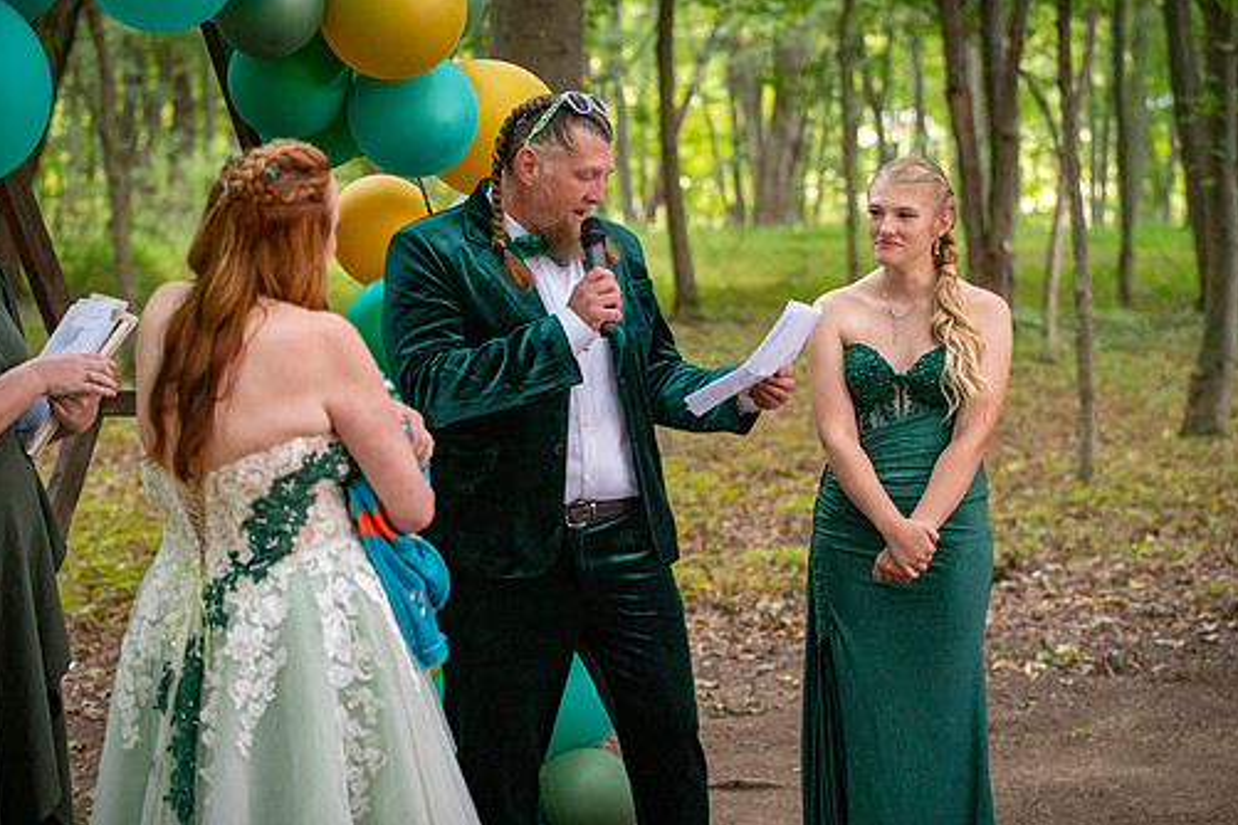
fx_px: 3095
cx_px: 623
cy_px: 435
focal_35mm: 90
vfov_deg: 15.2
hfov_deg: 22.6
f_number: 3.2
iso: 2000
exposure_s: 1/100
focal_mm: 75
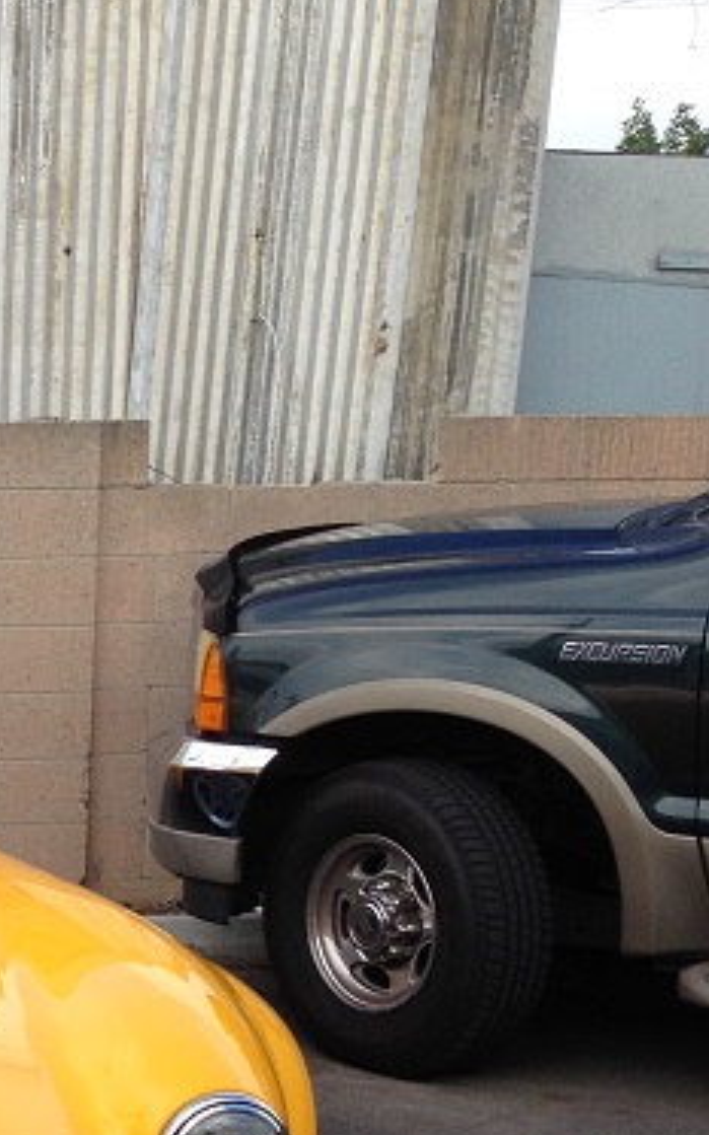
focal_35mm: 96
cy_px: 1202
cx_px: -310
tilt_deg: -14.0
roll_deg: +0.8
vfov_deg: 20.7
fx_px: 2969
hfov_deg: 13.0
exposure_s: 1/463
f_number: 2.4
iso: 50
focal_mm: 4.12
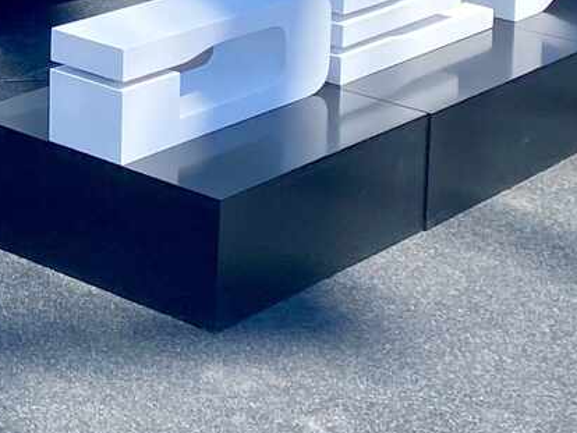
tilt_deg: -6.0
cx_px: -171
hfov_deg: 16.5
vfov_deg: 12.0
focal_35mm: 113
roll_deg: -0.7
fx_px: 1885
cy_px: -366
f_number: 1.8
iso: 32
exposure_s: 1/2513
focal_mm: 4.25
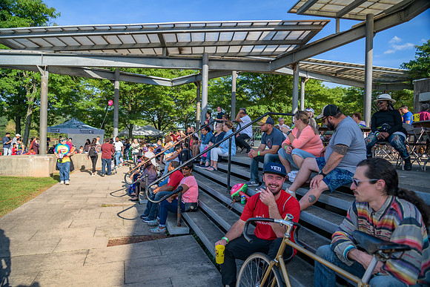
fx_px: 287
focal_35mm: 24
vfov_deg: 53.2
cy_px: 144
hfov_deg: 73.7
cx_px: 215
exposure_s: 1/200
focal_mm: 24
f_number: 4
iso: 90
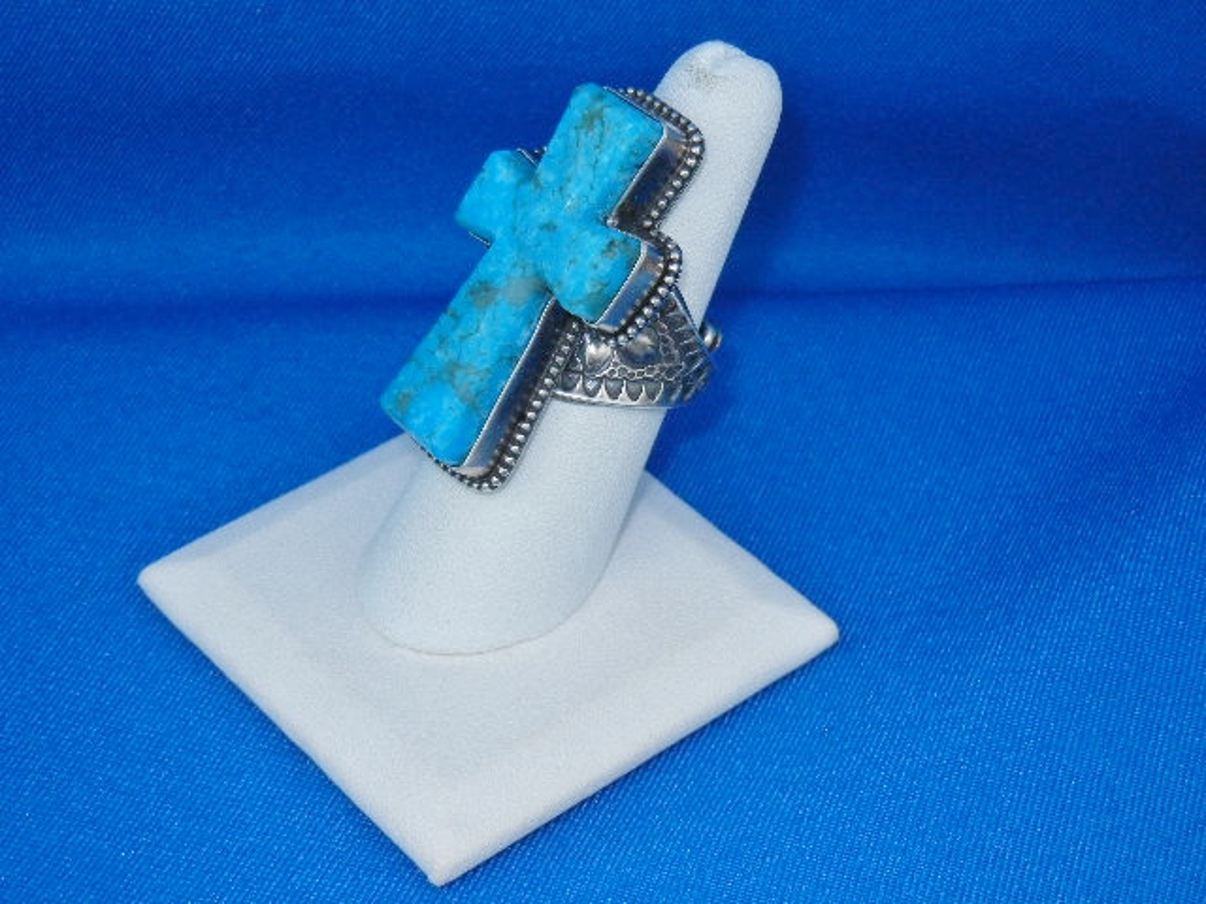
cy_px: 452
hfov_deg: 25.3
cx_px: 603
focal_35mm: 77
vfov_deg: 19.1
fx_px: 2683
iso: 200
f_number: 4.3
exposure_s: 1/30
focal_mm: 13.9
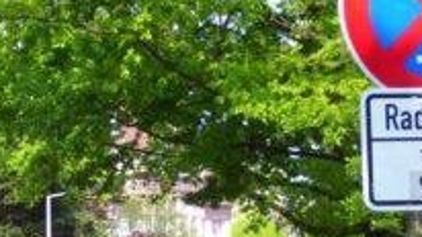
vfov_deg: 6.4
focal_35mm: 190
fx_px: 2127
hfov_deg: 11.2
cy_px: 208
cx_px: 27
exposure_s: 1/350
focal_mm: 11.6
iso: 80
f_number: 4
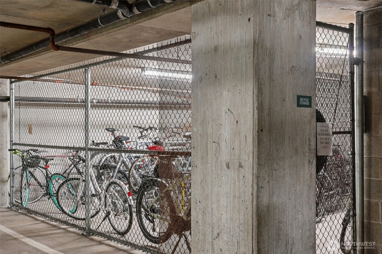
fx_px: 446
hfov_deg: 46.4
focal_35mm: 42
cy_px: 127
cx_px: 191
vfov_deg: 31.9
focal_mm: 28
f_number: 8
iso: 400
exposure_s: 1/2
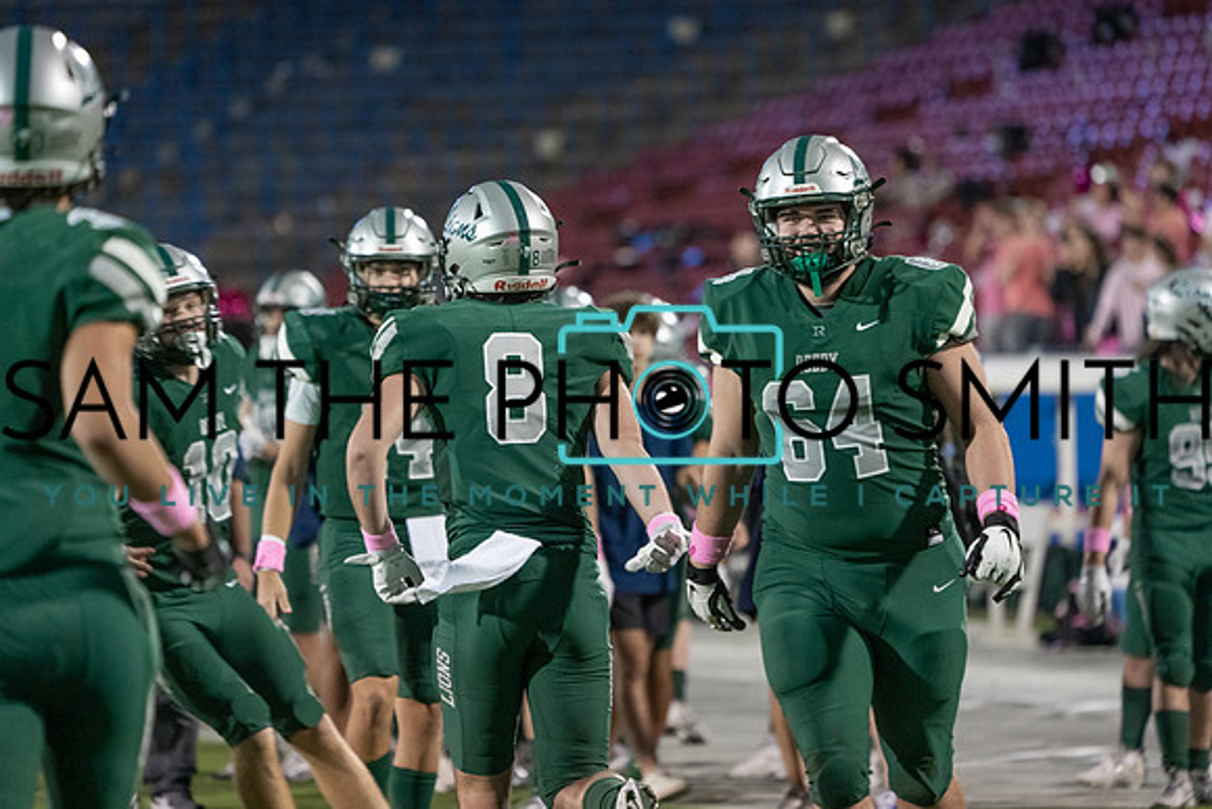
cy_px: 404
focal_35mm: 315
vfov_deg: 4.4
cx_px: 606
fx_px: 10607
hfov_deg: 6.5
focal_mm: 315
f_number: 5.6
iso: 6400
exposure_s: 1/500
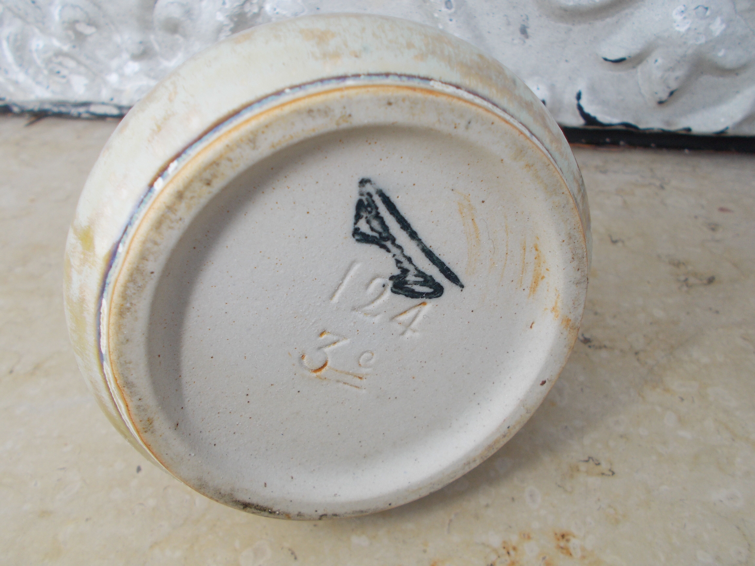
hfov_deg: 60.0
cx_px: 378
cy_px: 283
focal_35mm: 30
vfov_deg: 46.8
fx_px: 654
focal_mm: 5.3
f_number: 3.4
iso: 80
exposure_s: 1/100
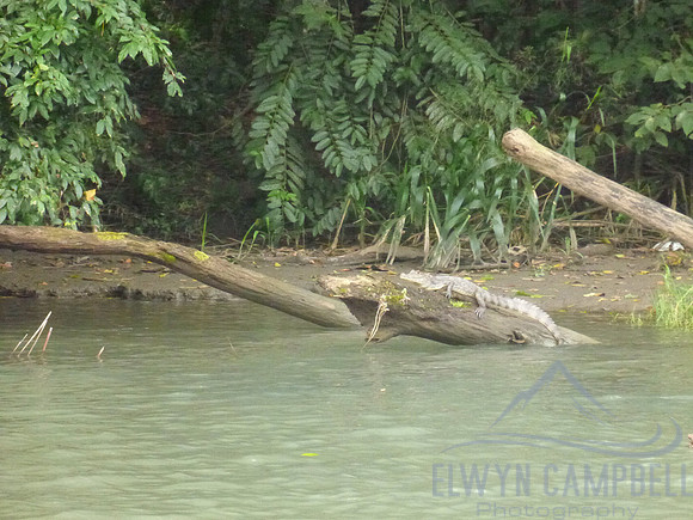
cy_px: 260
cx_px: 346
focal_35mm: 120
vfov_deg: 12.3
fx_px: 2402
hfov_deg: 16.4
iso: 1600
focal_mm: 21.3
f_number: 5.8
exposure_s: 1/250
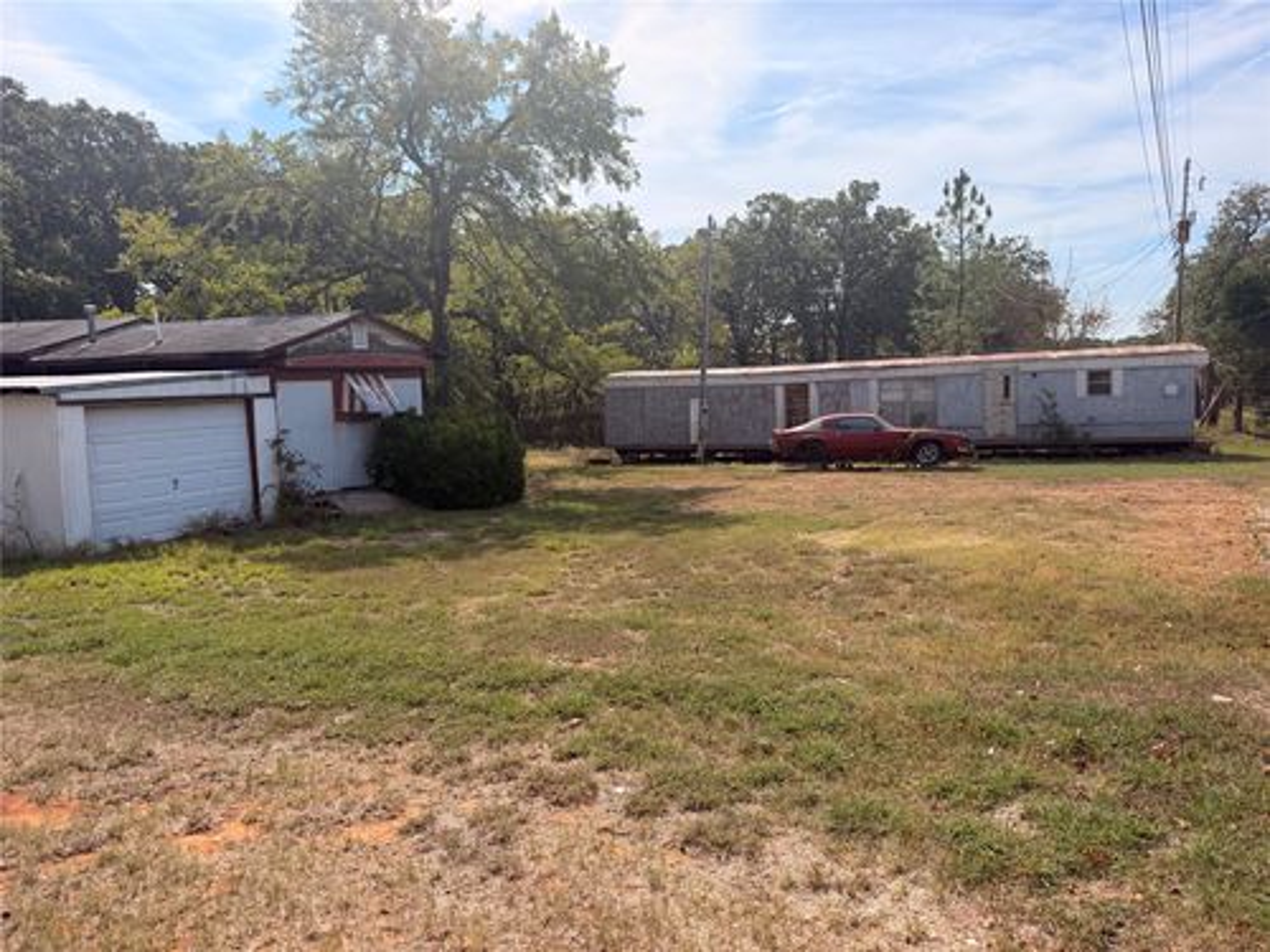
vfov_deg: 56.8
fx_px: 881
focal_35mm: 24
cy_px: 476
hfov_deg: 71.6
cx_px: 635
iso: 100
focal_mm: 6.76
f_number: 1.78
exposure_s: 1/5714
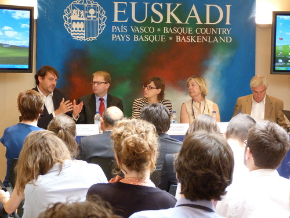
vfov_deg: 12.8
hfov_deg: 17.0
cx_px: 145
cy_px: 109
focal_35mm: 116
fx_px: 972
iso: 400
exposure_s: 1/25
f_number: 3.5
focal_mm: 20.8
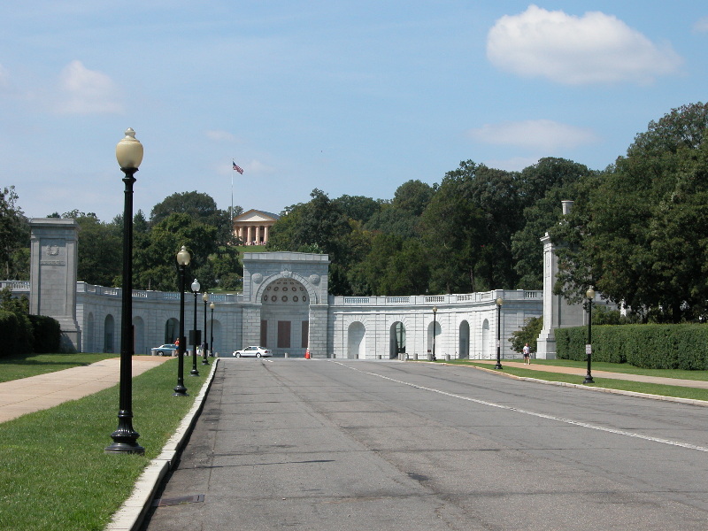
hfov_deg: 22.3
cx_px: 354
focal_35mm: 88
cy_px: 266
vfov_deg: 16.8
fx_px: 1800
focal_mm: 22.3
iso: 100
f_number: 5.6
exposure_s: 1/473
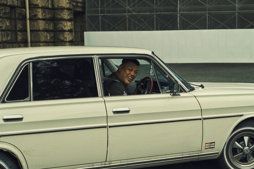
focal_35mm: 76
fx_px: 536
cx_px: 164
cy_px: 129
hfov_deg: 26.6
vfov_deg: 17.8
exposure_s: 1/800
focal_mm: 23
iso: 400
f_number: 2.8
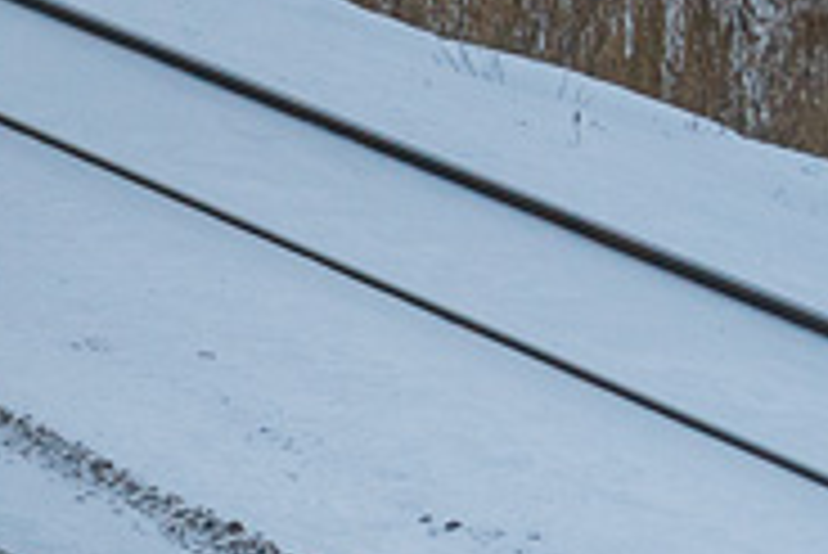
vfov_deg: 2.6
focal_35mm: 522
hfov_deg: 3.8
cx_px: -1940
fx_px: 12015
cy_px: -998
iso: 800
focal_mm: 75
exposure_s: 1/400
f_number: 5
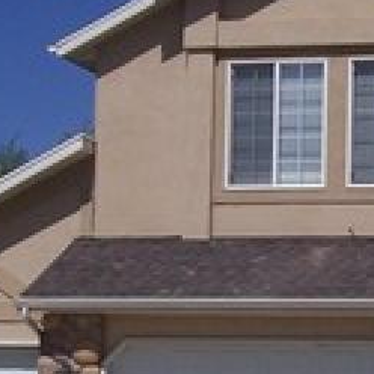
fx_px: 1870
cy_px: 284
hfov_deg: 11.3
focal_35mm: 153
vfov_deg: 11.4
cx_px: 366
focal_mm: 7
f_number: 5.6
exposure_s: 1/1500
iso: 80
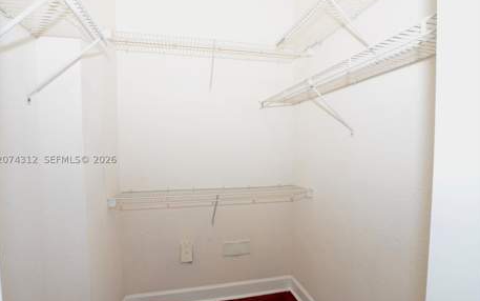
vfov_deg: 71.3
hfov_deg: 97.8
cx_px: 233
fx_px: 209
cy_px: 158
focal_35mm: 16
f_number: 6.3
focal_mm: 10
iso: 200
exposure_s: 1/10
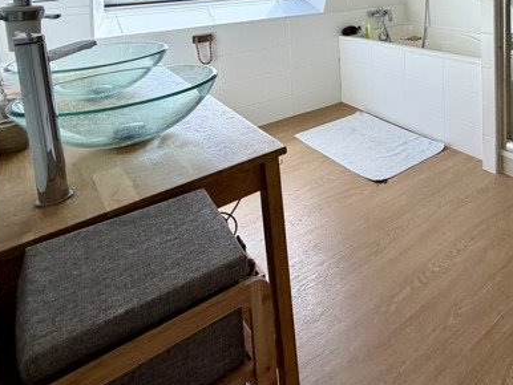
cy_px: 0
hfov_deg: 53.1
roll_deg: +3.1
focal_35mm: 29
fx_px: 430
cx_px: 472
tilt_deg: -5.0
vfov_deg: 41.9
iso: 64
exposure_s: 1/121
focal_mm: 2.22
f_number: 2.2
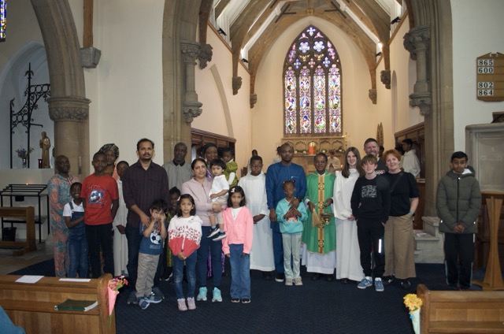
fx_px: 419
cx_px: 252
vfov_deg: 43.4
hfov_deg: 62.0
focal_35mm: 30
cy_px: 167
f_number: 3.8
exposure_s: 1/60
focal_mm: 20
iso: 800
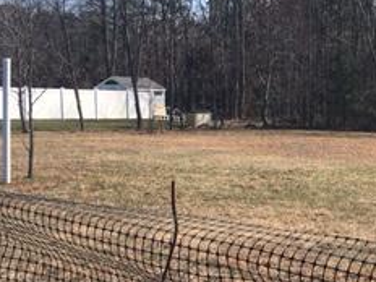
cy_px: 182
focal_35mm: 80
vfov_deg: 18.4
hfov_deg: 22.3
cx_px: 462
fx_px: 869
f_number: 2.2
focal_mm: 4.15
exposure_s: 1/1425
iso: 25
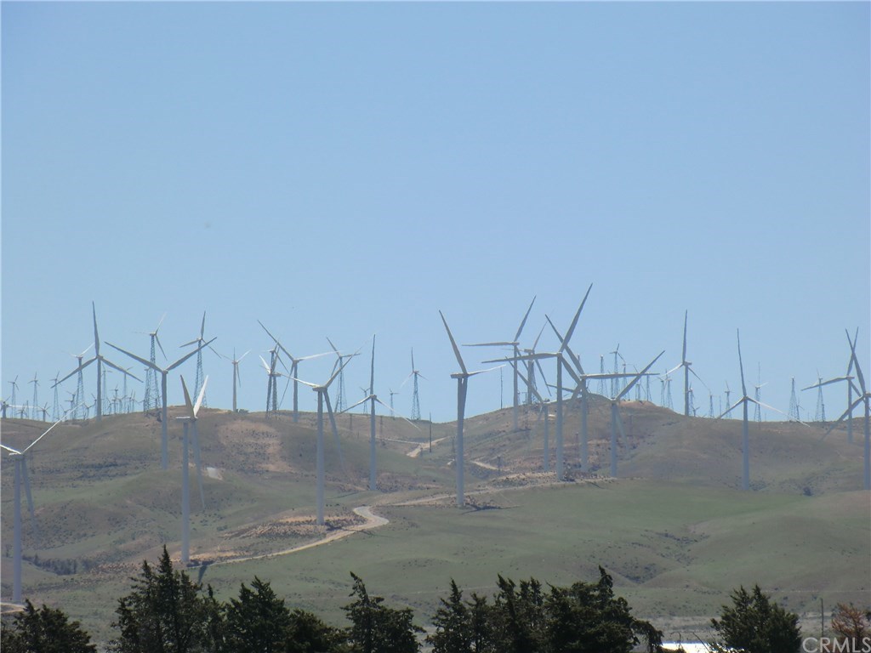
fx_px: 6039
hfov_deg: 8.2
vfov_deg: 6.2
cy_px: 326
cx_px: 436
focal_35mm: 240
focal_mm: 43
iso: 64
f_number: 5.7
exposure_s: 1/500
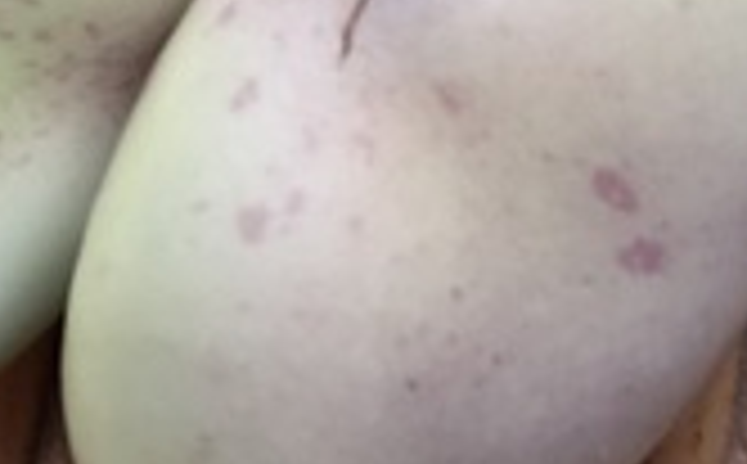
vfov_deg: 9.4
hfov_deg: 15.9
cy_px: -435
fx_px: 2641
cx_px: 76
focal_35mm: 130
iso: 25
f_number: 2.2
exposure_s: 1/50
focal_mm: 4.15
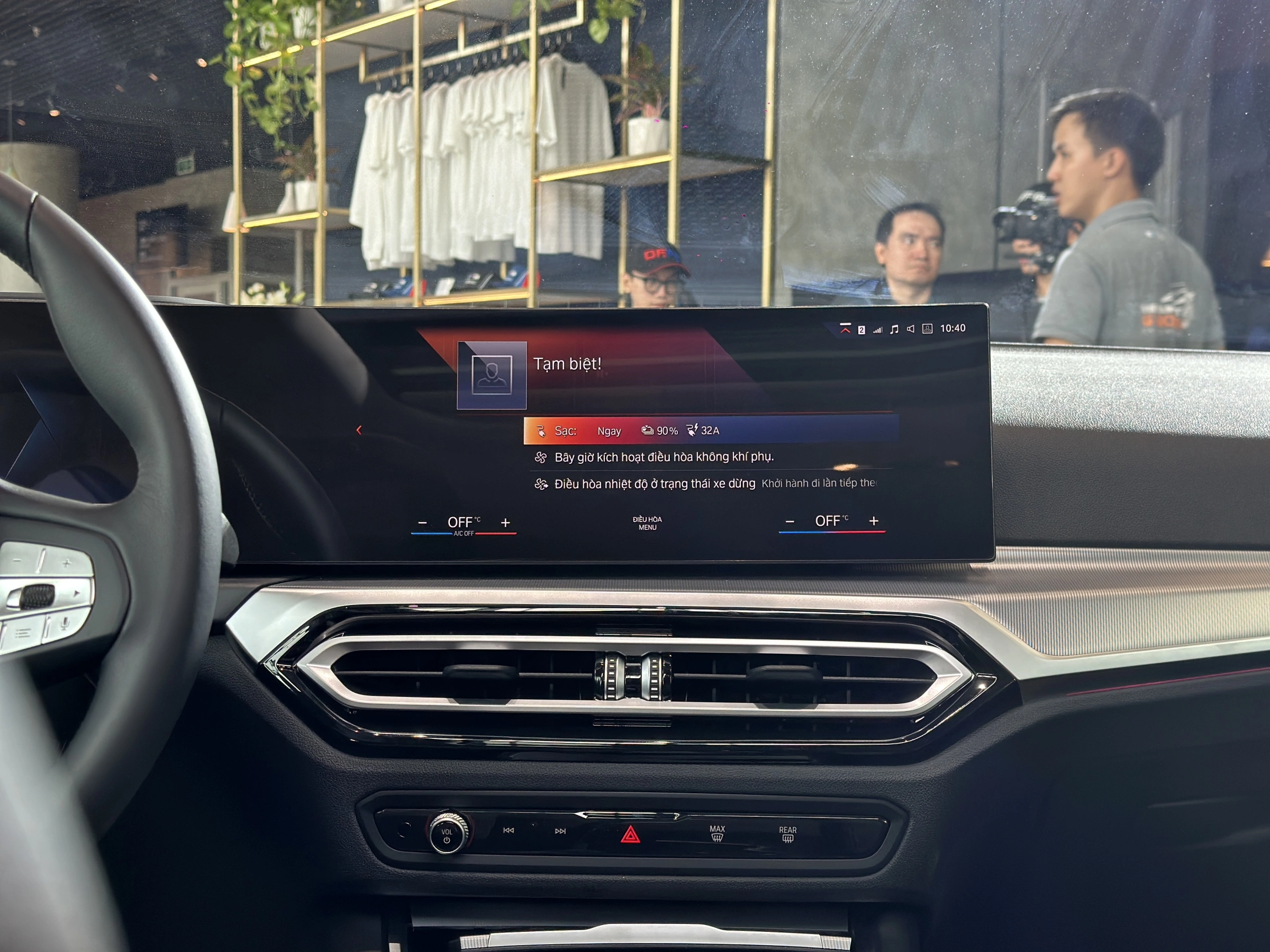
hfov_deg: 39.7
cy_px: 476
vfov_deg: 30.3
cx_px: 635
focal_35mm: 48
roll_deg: -0.7
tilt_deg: -3.3
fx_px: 1761
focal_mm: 6.86
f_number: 1.78
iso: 125
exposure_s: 1/122
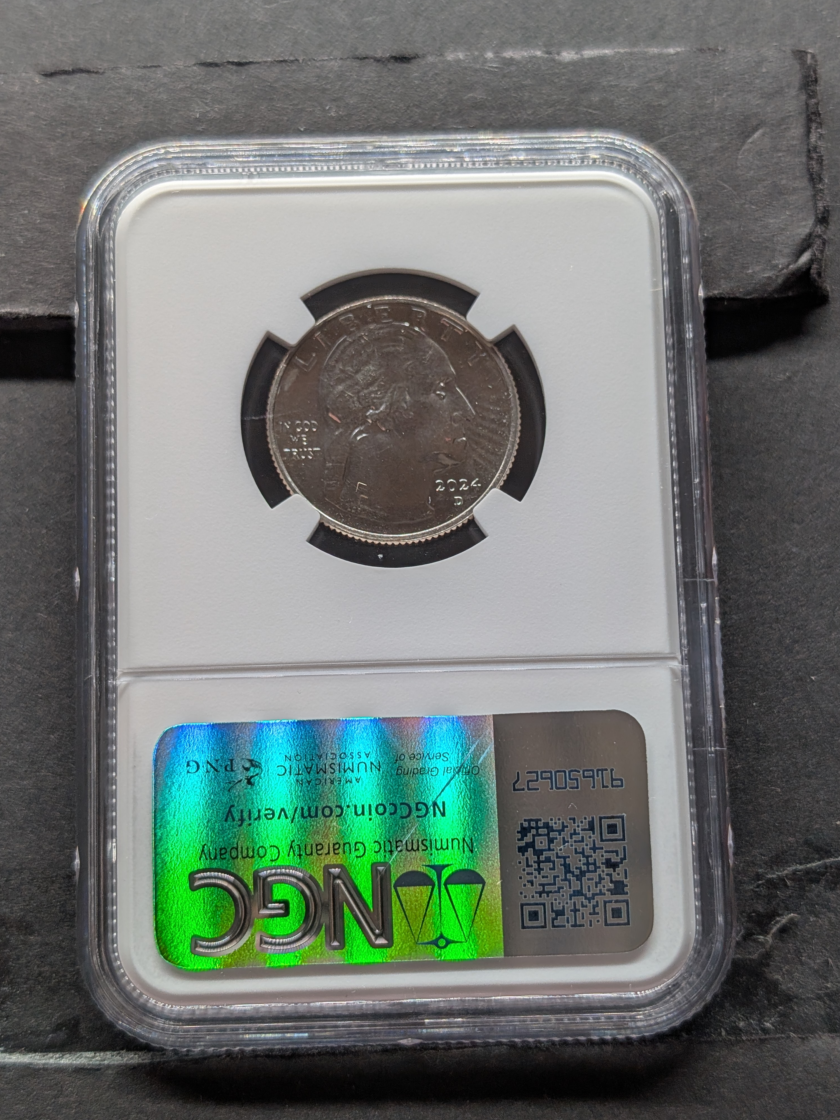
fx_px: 1618
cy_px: 564
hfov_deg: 29.1
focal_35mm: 50
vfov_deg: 38.2
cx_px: 422
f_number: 1.68
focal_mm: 6.9
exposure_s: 1/71.6
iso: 34
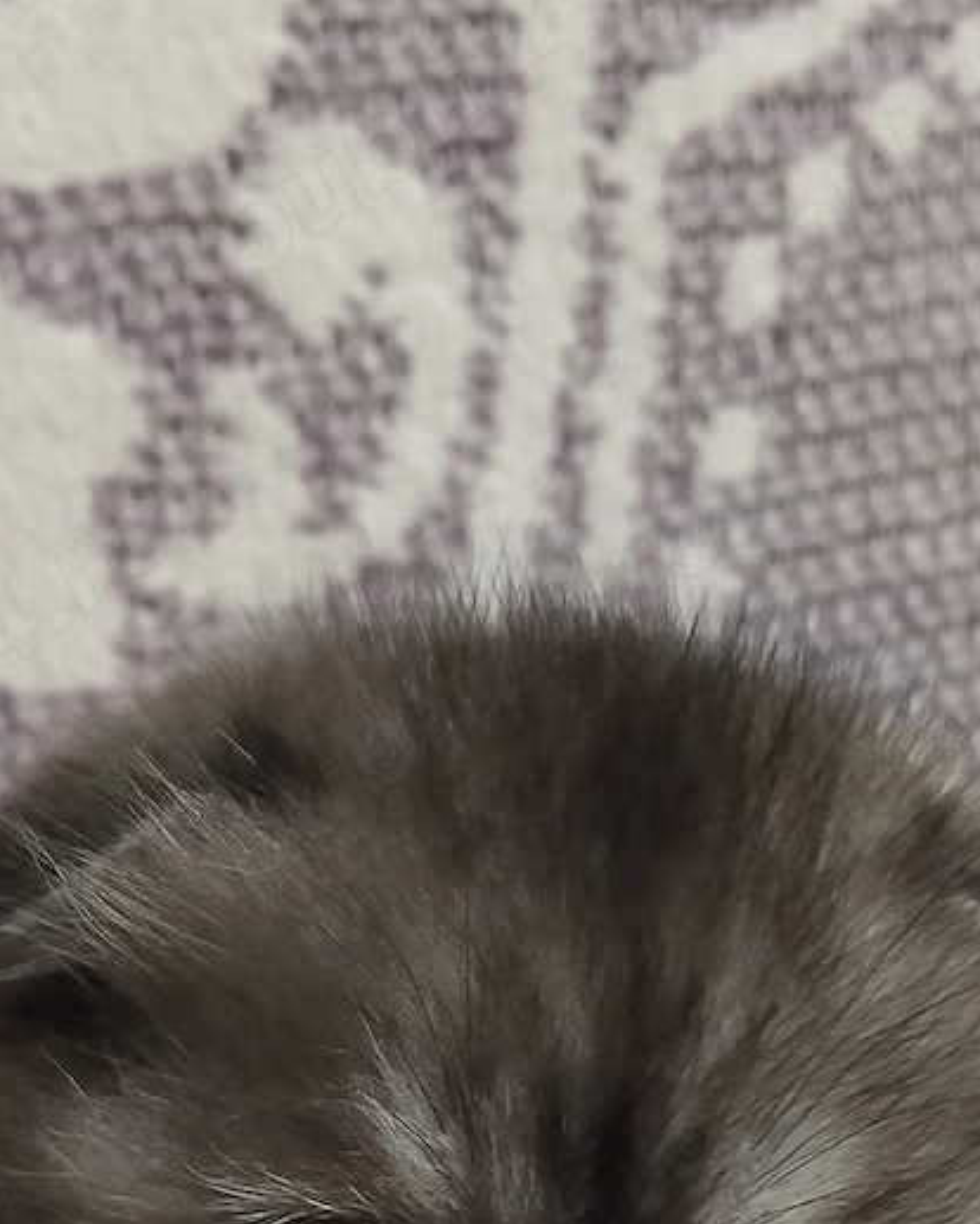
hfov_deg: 20.8
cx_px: 746
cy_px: 1425
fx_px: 2645
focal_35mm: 73
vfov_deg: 24.0
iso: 1000
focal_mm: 4.22
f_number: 1.8
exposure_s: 1/20
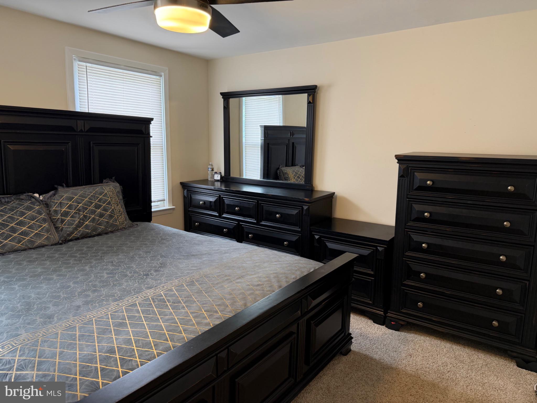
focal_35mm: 24
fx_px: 372
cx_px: 268
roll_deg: -0.7
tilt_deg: -7.9
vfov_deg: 56.8
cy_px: 202
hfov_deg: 71.6
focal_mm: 6.76
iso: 200
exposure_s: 1/60
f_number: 1.78
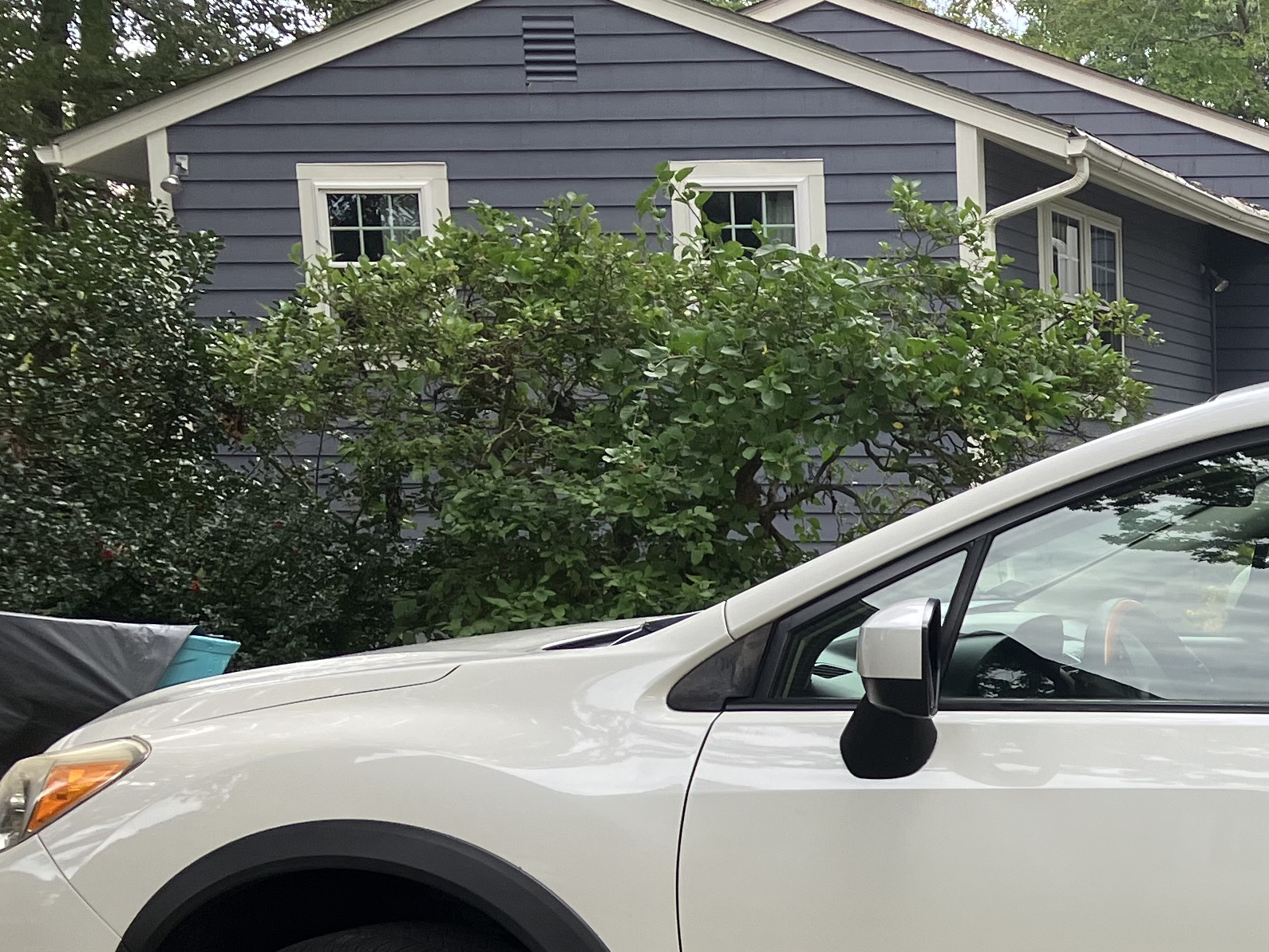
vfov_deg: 20.0
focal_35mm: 71
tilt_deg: -9.6
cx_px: 1549
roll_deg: -0.3
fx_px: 2603
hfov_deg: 24.6
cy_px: 989
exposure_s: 1/121
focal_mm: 3.99
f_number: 1.8
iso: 40
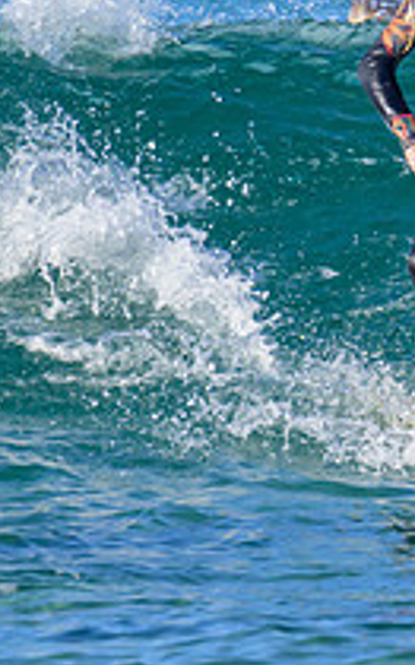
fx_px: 39304
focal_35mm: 2169
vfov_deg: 1.0
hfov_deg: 0.6
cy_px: 69
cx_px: 1018
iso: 800
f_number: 8
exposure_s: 1/1600
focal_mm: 560
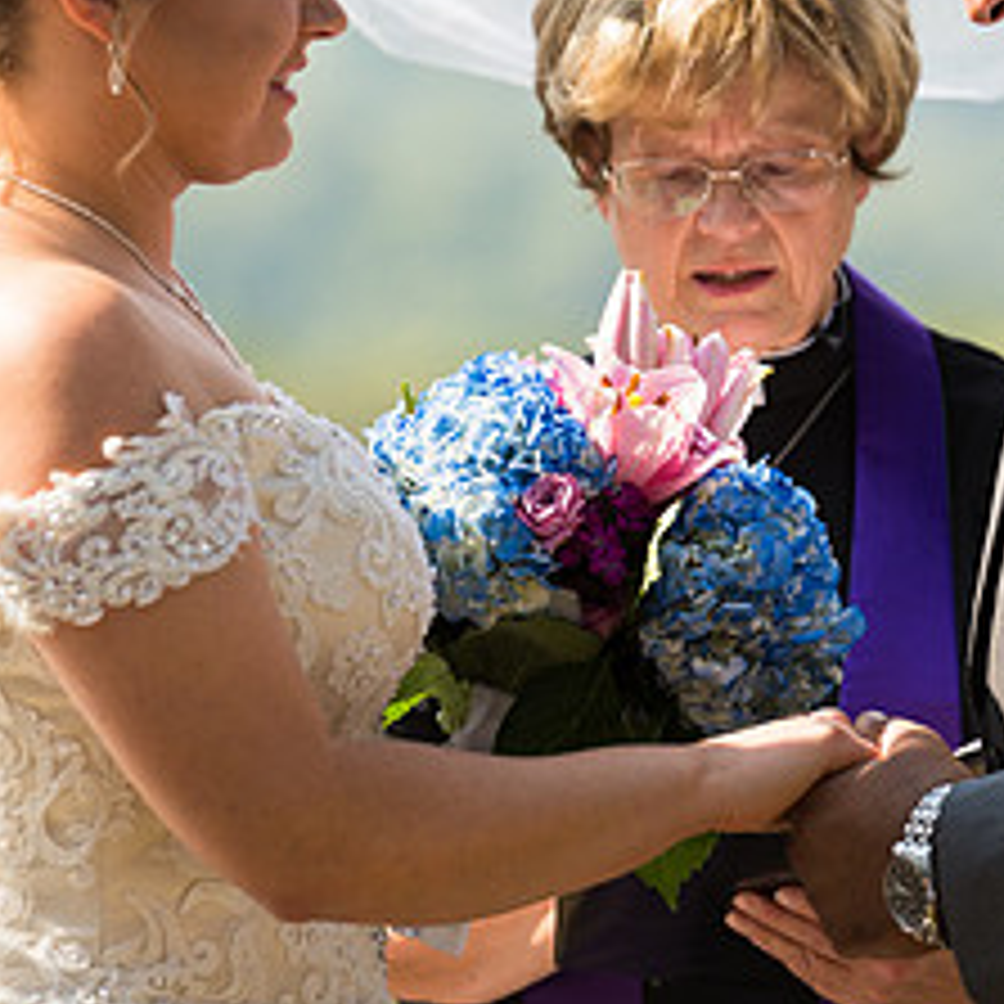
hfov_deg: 3.6
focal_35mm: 488
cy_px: 200
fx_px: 16013
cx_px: 558
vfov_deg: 3.6
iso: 125
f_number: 4
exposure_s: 1/640
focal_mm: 200
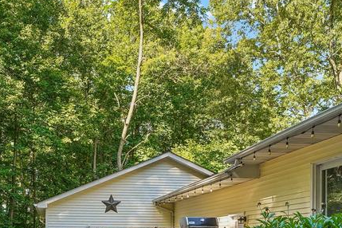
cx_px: 100
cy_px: 263
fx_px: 424
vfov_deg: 27.1
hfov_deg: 42.9
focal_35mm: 45
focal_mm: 18.7
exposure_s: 1/60
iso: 320
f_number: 7.1
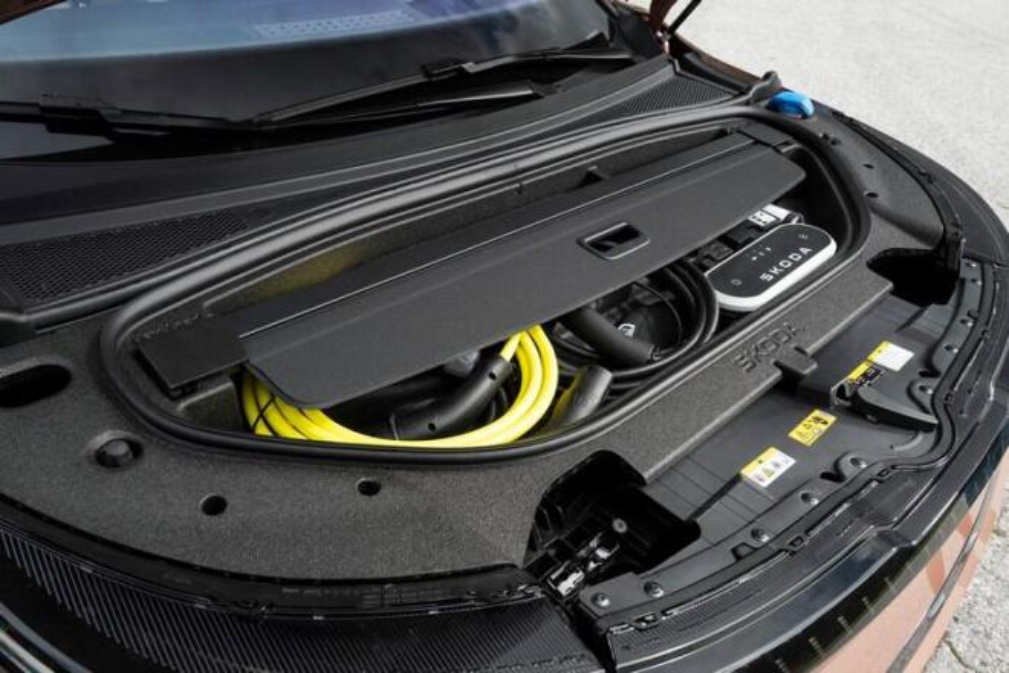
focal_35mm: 27
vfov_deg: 48.4
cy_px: 336
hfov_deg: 67.9
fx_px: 749
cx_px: 504
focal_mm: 24
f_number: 8
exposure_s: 1/200
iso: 200
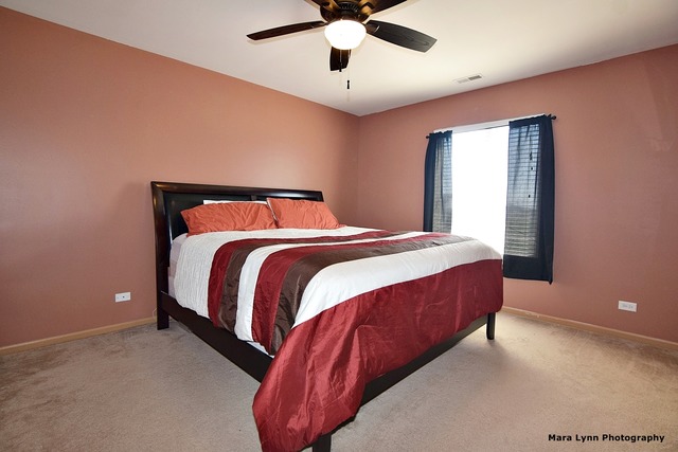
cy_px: 226
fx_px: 311
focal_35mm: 16
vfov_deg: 72.1
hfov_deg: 95.0
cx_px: 339
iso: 720
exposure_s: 1/125
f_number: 5.6
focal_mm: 11
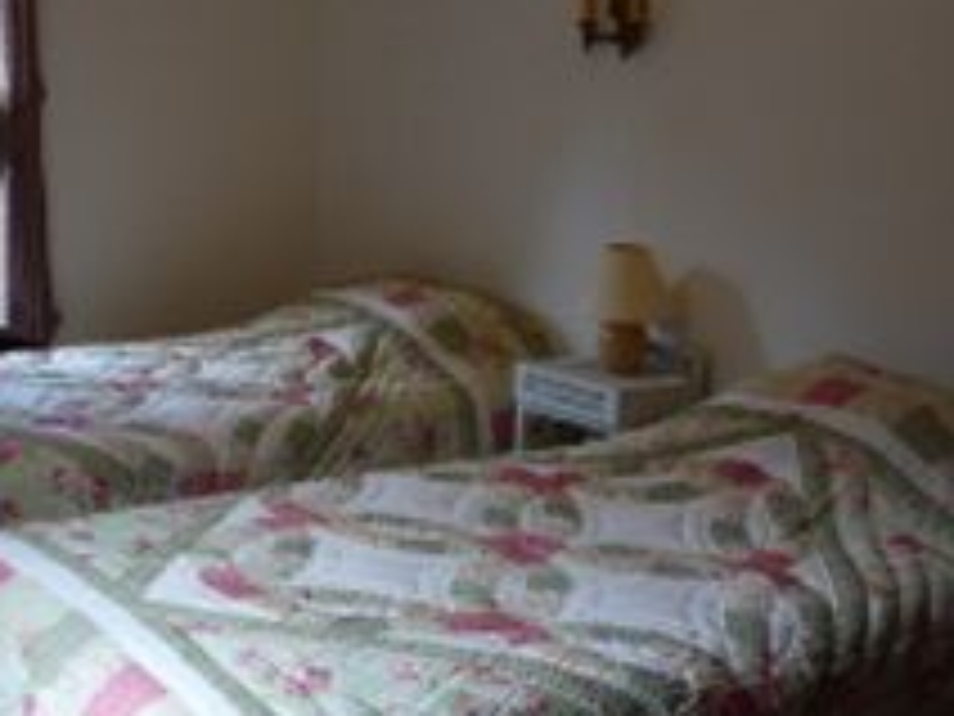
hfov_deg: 36.6
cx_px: 346
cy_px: 378
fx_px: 1433
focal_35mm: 52
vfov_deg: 28.0
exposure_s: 1/50
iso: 100
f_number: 3.3
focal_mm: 5.2
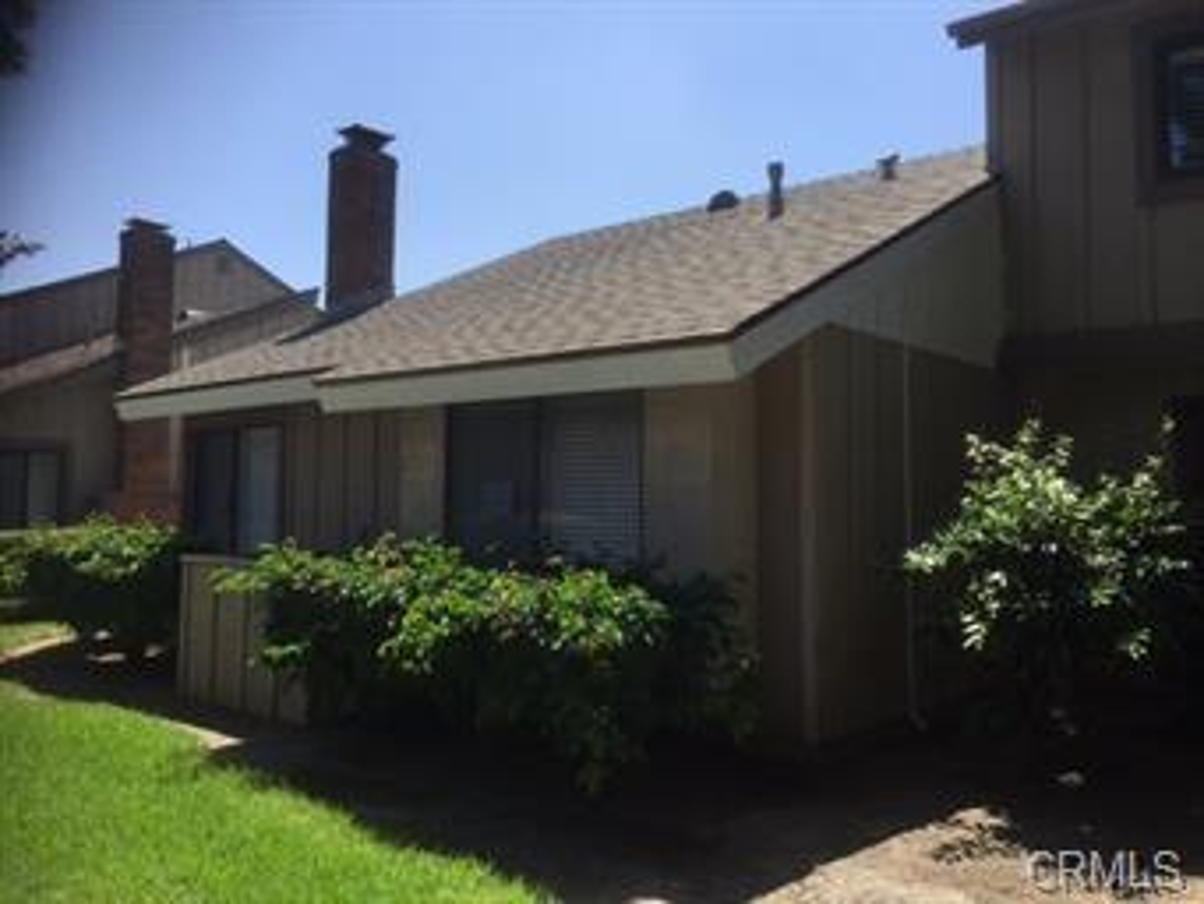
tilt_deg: +5.5
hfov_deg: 61.6
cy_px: 452
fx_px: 1009
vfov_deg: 48.3
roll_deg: -1.9
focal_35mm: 29
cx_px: 602
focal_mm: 4.15
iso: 32
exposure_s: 1/1647
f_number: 2.2
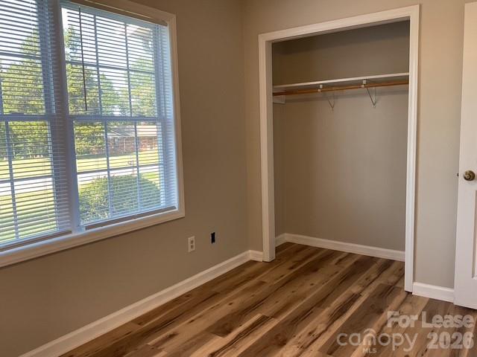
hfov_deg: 61.7
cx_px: 238
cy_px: 178
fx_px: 400
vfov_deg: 48.2
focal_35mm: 29
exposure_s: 1/120
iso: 32
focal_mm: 3
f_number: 1.8
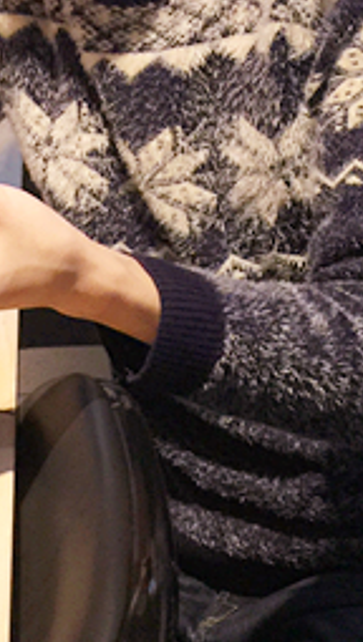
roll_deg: +2.0
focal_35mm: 99
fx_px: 1689
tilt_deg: -11.4
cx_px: 121
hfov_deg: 12.3
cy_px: 78
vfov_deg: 21.1
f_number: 2.2
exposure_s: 1/30
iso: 50
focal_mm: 4.15
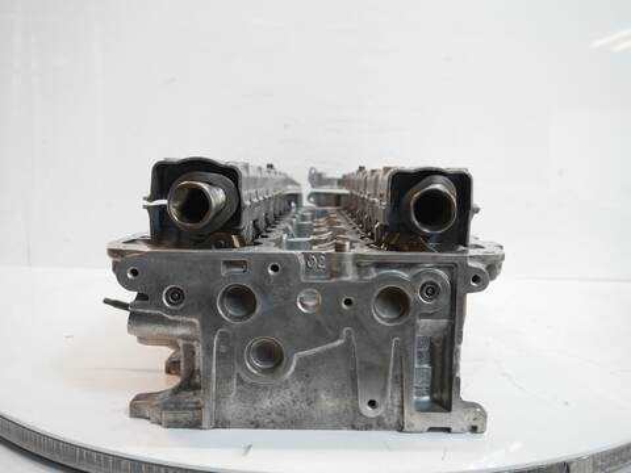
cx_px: 316
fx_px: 510
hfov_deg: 63.4
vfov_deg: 49.7
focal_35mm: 28
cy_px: 236
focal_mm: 14
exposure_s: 1/60
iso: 250
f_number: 3.5
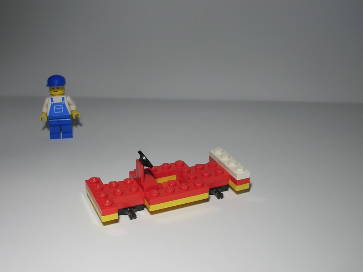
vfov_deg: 31.5
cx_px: 182
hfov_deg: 41.3
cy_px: 136
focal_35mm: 46
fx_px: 482
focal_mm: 7.7
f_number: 5.4
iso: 50
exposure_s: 1/16.7
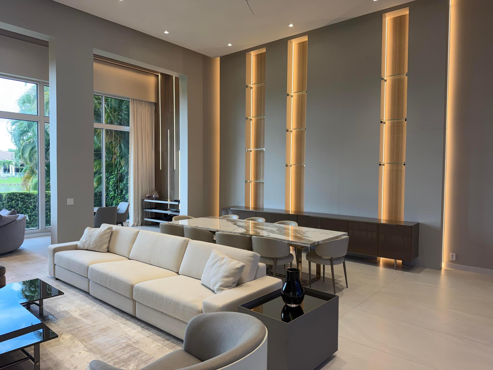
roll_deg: -0.2
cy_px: 185
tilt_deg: -3.0
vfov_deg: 56.8
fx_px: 342
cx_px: 246
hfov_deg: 71.6
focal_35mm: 24
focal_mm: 6.76
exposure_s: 1/120
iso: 64
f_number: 1.78
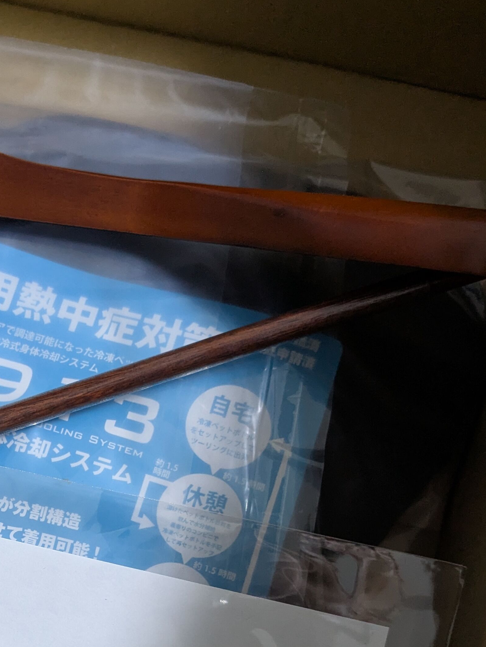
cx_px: 48
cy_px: 571
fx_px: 917
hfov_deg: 28.5
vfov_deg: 36.7
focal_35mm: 49
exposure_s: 1/60
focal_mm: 4.38
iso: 312
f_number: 1.73
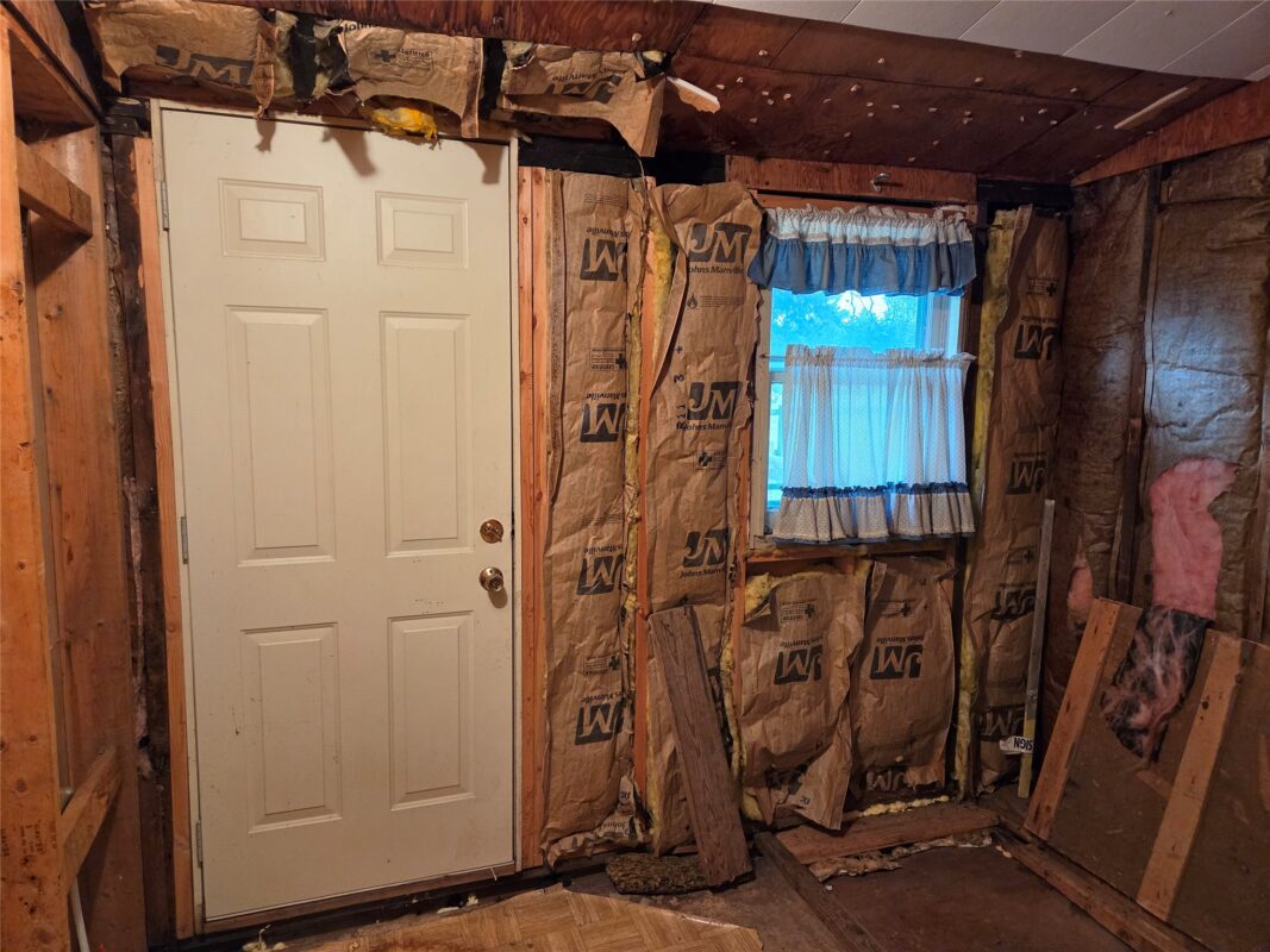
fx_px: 844
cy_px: 476
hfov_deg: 73.9
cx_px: 635
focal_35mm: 23
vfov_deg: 58.9
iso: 400
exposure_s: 1/120
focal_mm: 5.4
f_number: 1.8
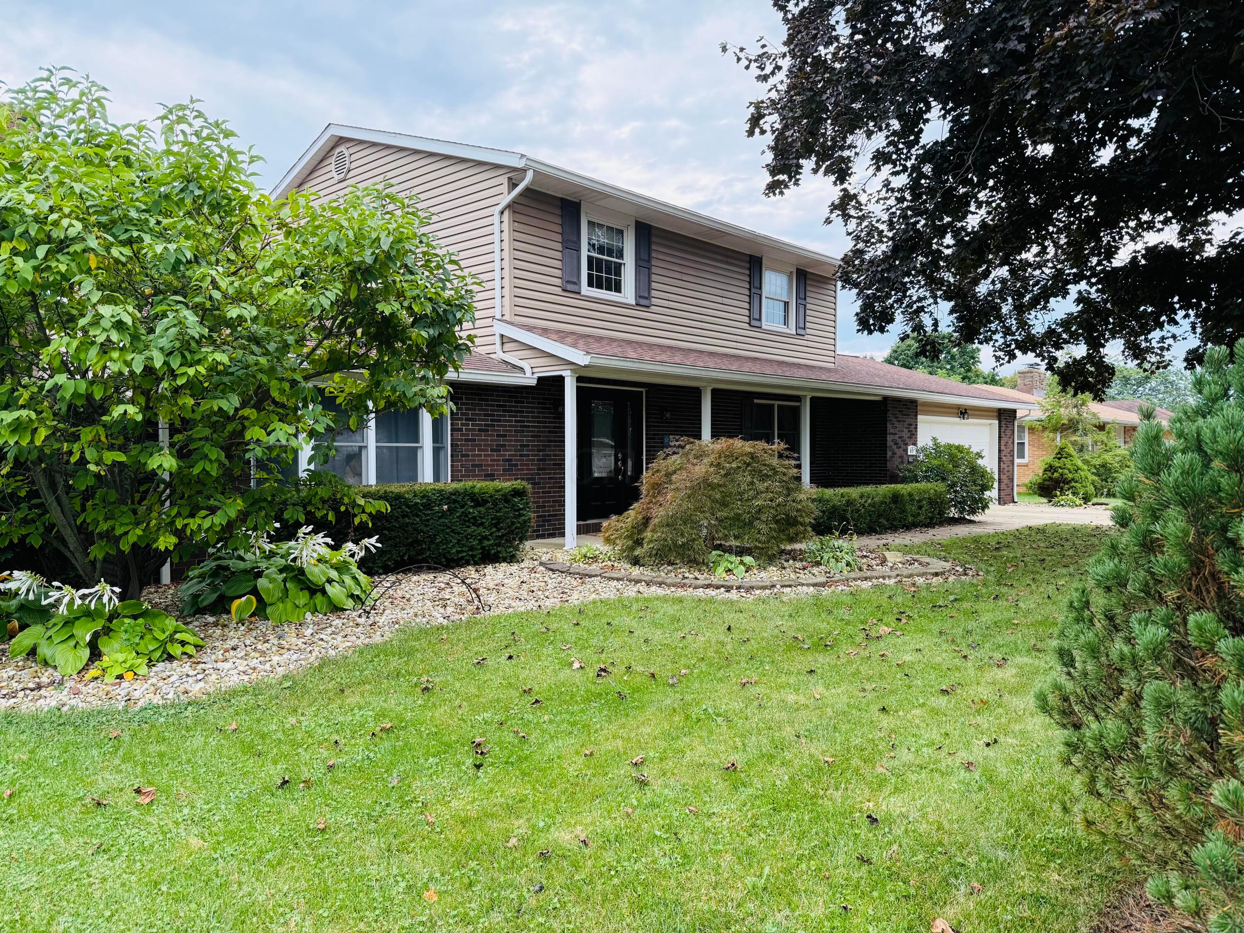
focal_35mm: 24
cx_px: 622
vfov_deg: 56.8
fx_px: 862
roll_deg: +0.2
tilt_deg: +0.2
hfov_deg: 71.6
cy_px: 466
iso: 100
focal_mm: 6.76
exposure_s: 1/1091
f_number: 1.78
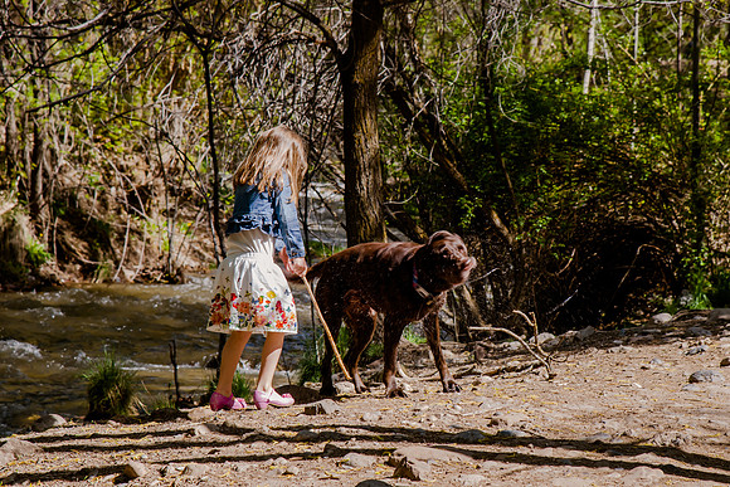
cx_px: 442
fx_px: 3030
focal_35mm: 149
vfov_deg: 9.2
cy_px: 262
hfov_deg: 13.7
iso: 200
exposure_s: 1/160
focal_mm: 98
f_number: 7.1
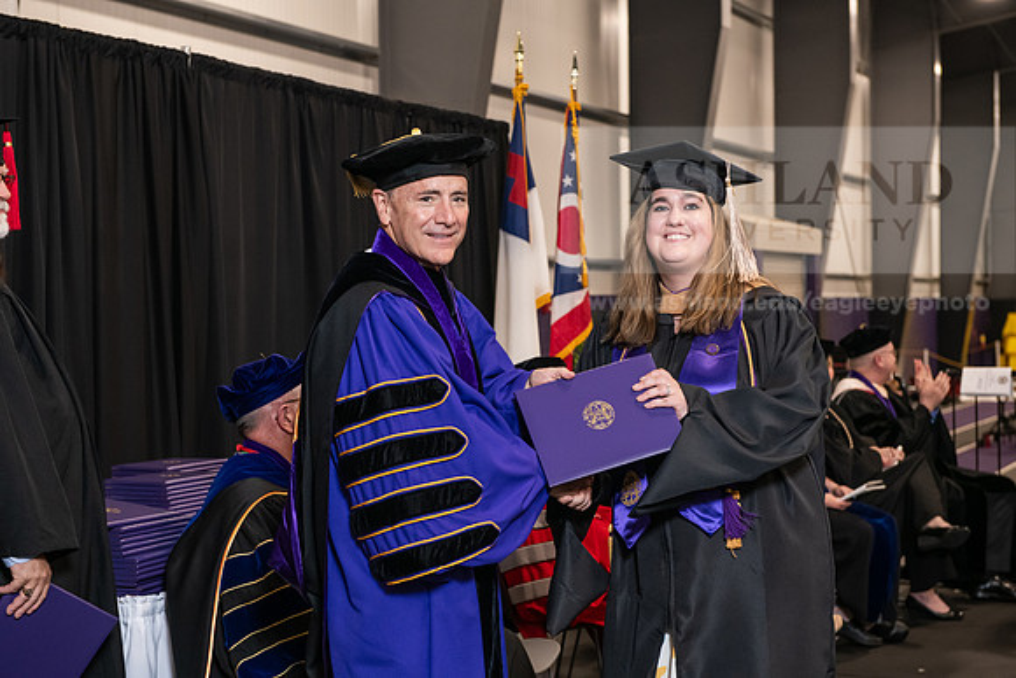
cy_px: 339
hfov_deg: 30.5
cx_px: 508
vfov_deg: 20.6
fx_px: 1863
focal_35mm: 66
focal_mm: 66
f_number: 5
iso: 2000
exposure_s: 1/125
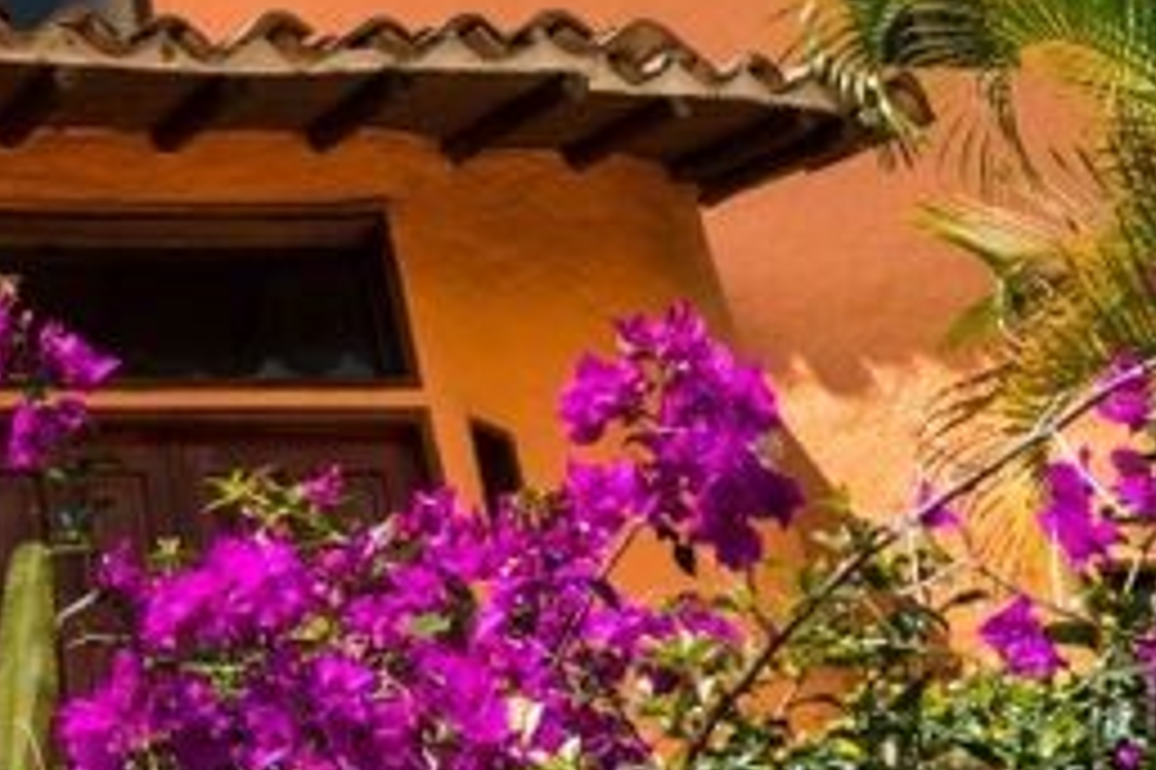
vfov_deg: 19.2
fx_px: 2246
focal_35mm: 70
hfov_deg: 26.2
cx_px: -171
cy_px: 126
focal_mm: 16
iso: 100
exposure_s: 1/320
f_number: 5
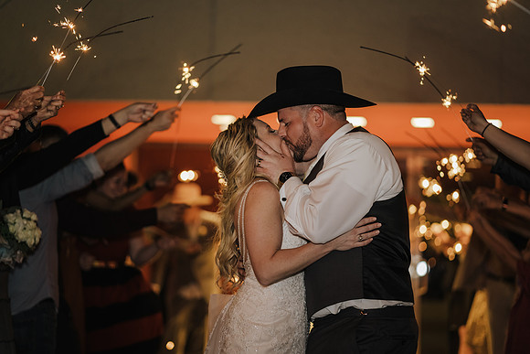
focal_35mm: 85
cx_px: 265
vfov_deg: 16.1
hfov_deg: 23.9
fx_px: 1252
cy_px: 177
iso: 1000
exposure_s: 1/160
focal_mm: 85
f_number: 1.8
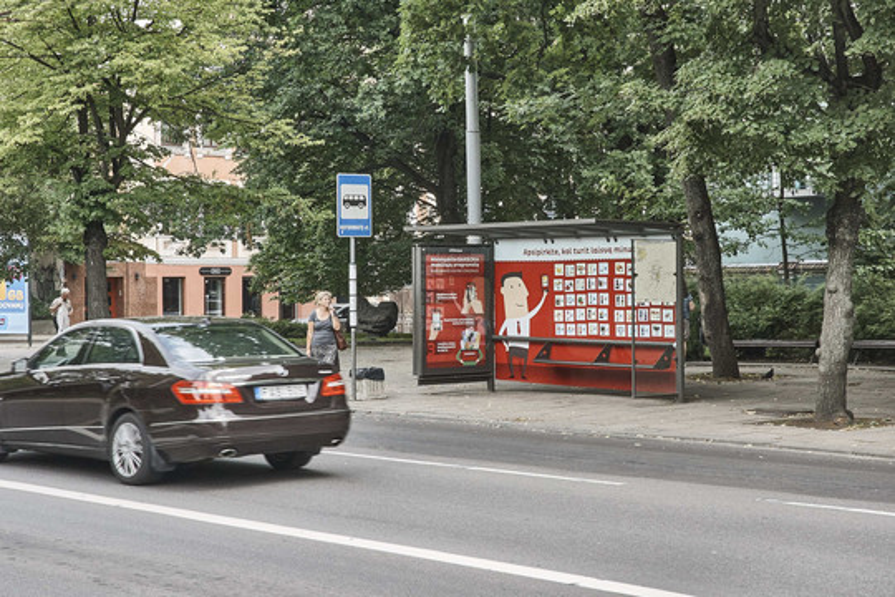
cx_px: 448
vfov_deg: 19.5
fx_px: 1740
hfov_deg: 28.8
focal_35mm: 70
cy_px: 298
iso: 5000
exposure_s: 1/200
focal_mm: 70
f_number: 20
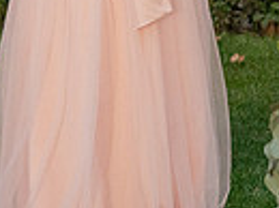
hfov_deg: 5.0
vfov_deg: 3.7
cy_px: -115
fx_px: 3178
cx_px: 148
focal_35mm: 395
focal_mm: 92
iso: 2500
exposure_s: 1/200
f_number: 4
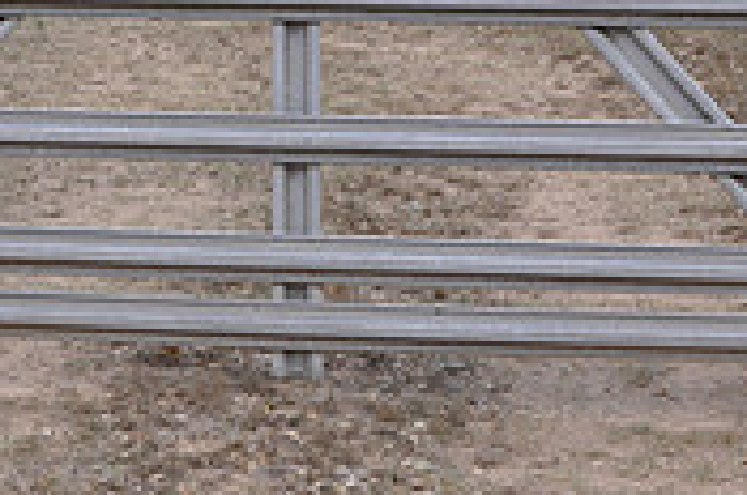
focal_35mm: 119
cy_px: -113
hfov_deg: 17.2
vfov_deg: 11.2
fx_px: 2465
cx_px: 341
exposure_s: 1/60
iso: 200
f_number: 8
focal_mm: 24
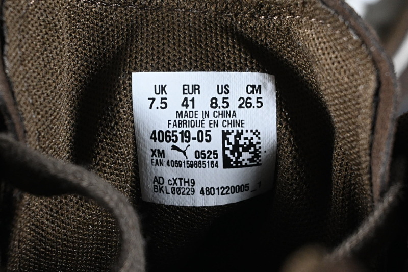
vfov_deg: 18.2
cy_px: 136
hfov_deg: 27.0
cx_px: 204
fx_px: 850
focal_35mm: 75
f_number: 6.3
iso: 1250
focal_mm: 50
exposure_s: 1/125
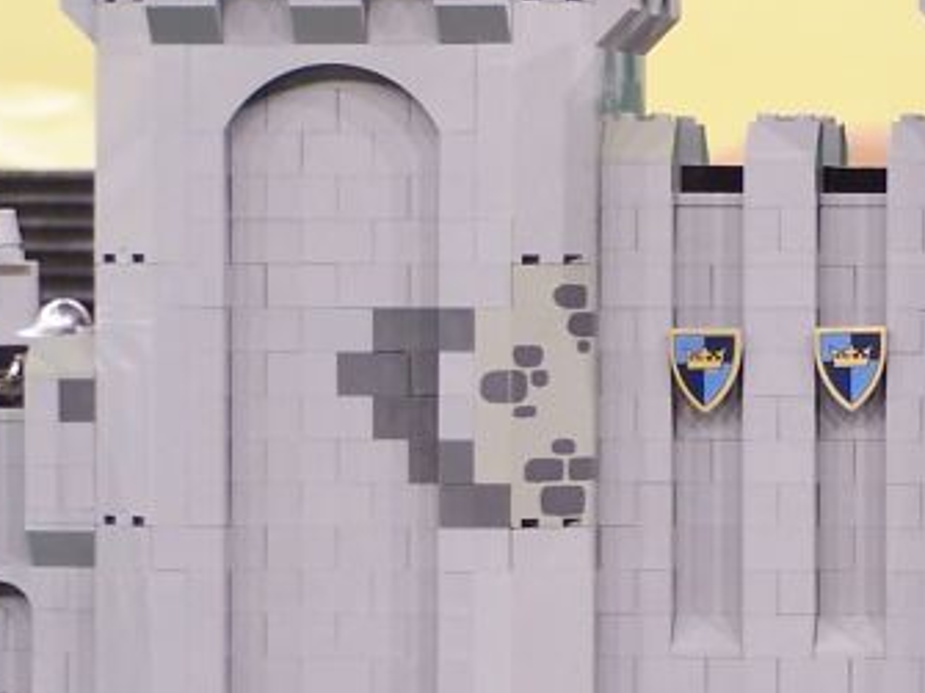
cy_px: 674
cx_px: 1284
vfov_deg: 4.6
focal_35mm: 321
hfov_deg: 6.1
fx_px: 8575
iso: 80
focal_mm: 17.5
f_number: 3.2
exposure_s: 1/6
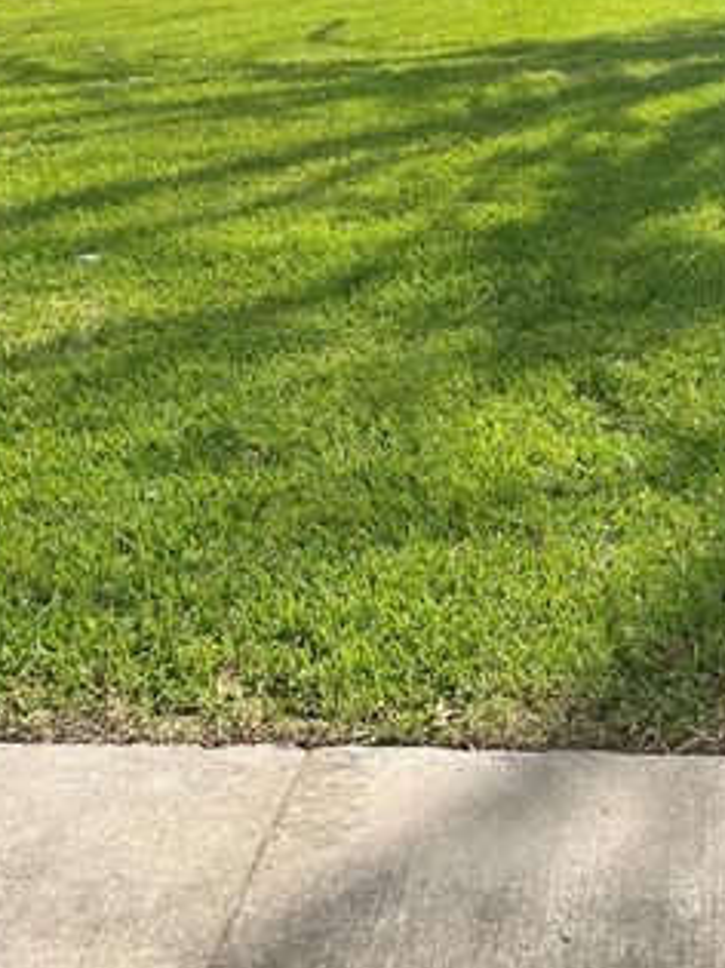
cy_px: 174
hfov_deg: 25.6
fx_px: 1537
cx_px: 676
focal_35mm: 55
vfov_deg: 33.8
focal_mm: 4.2
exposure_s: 1/2681
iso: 32
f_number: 1.6
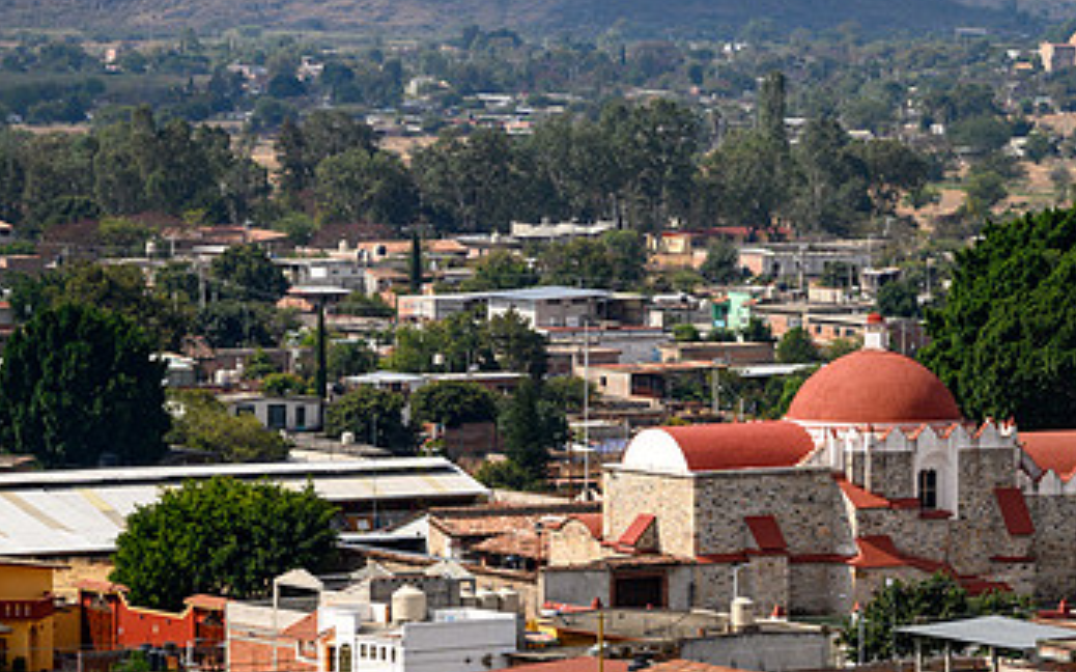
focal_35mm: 289
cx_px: 669
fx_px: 8472
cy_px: 143
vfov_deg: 4.5
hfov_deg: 7.3
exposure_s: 1/320
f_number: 11
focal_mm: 160
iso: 200
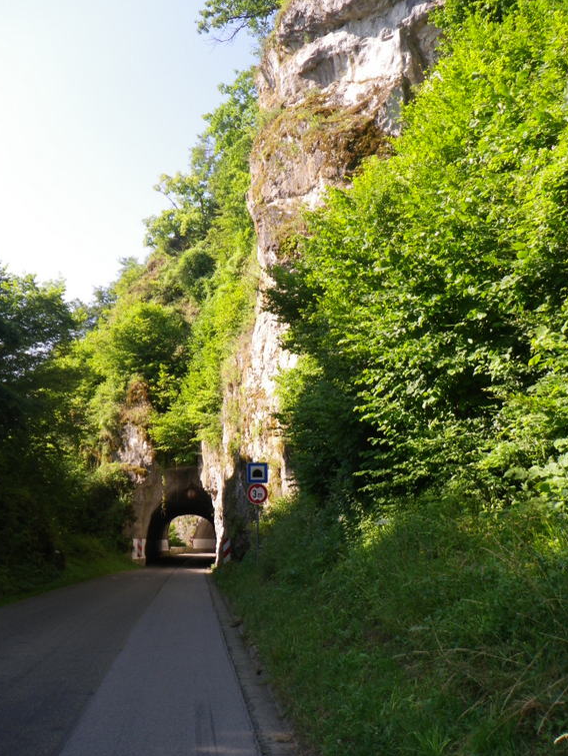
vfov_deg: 50.1
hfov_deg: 38.7
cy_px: 375
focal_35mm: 37
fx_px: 809
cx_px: 271
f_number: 3.8
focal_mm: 6.2
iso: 64
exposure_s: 1/200
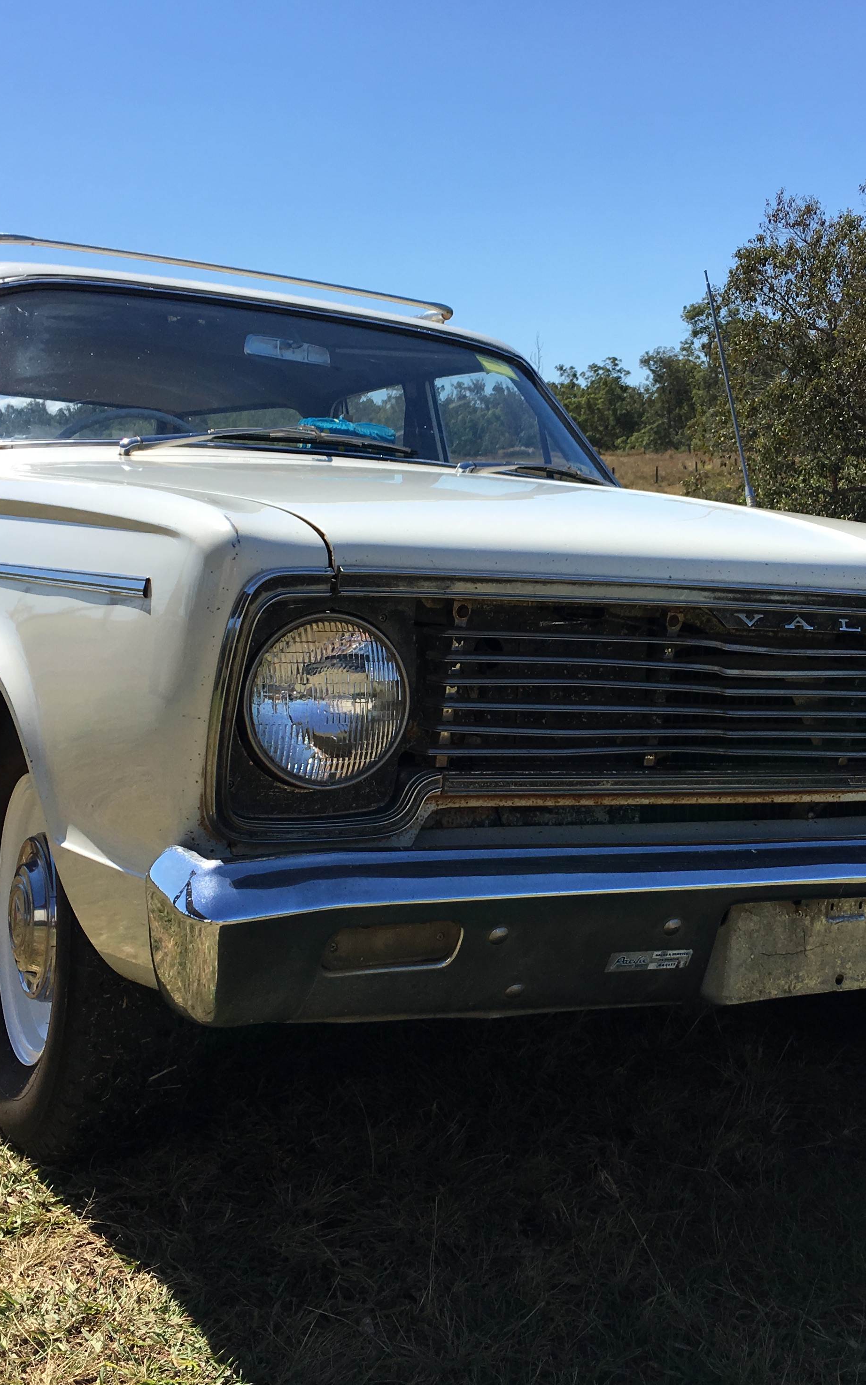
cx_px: 505
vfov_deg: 47.2
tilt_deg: -7.6
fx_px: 1586
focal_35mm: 42
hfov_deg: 30.5
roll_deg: +0.5
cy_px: 686
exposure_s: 1/1709
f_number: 2.2
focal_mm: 4.15
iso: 25
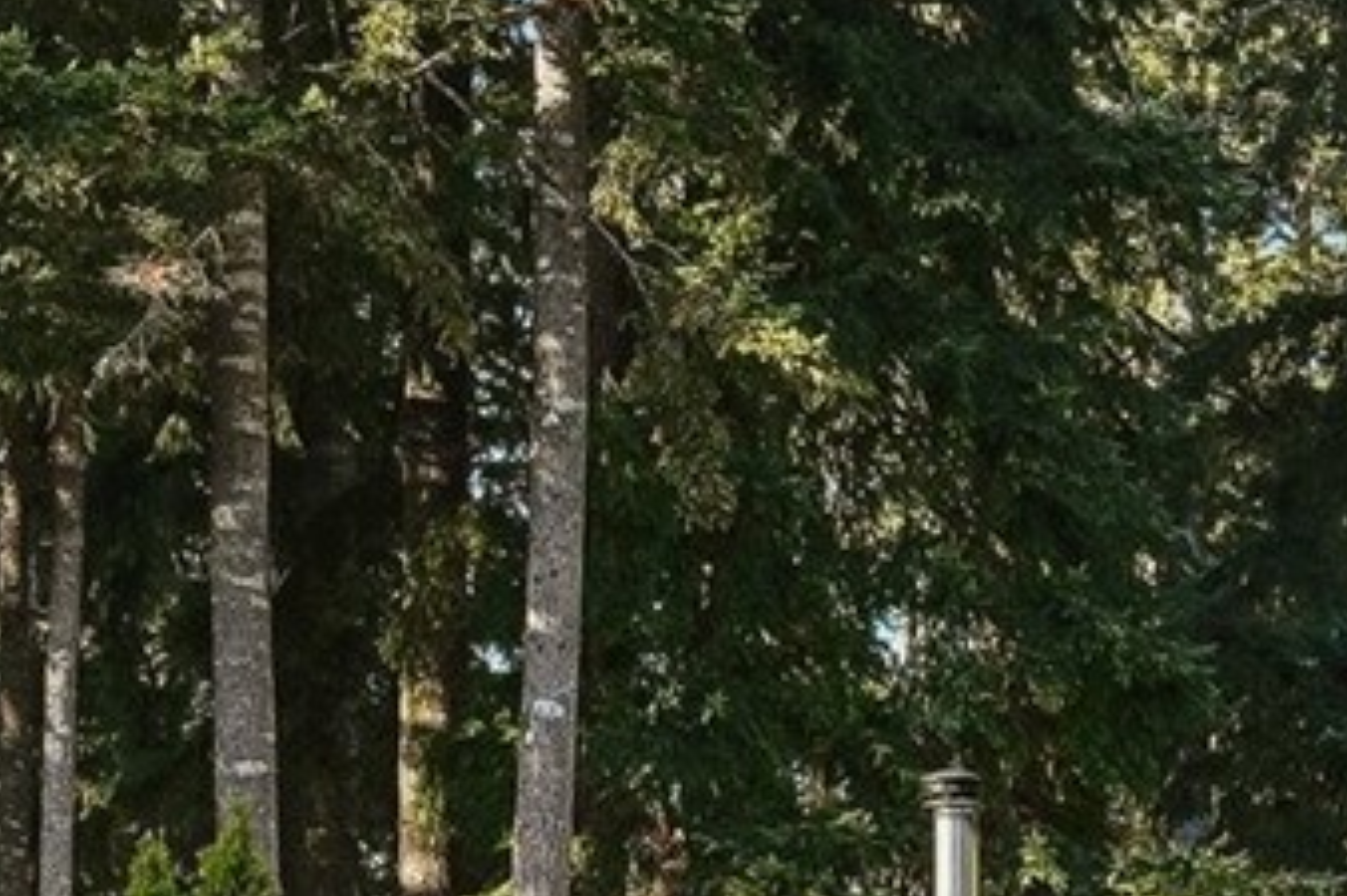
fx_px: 6956
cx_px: 3226
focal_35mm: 186
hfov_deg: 9.8
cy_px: 1404
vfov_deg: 7.2
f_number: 8
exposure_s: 1/125
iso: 320
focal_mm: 25
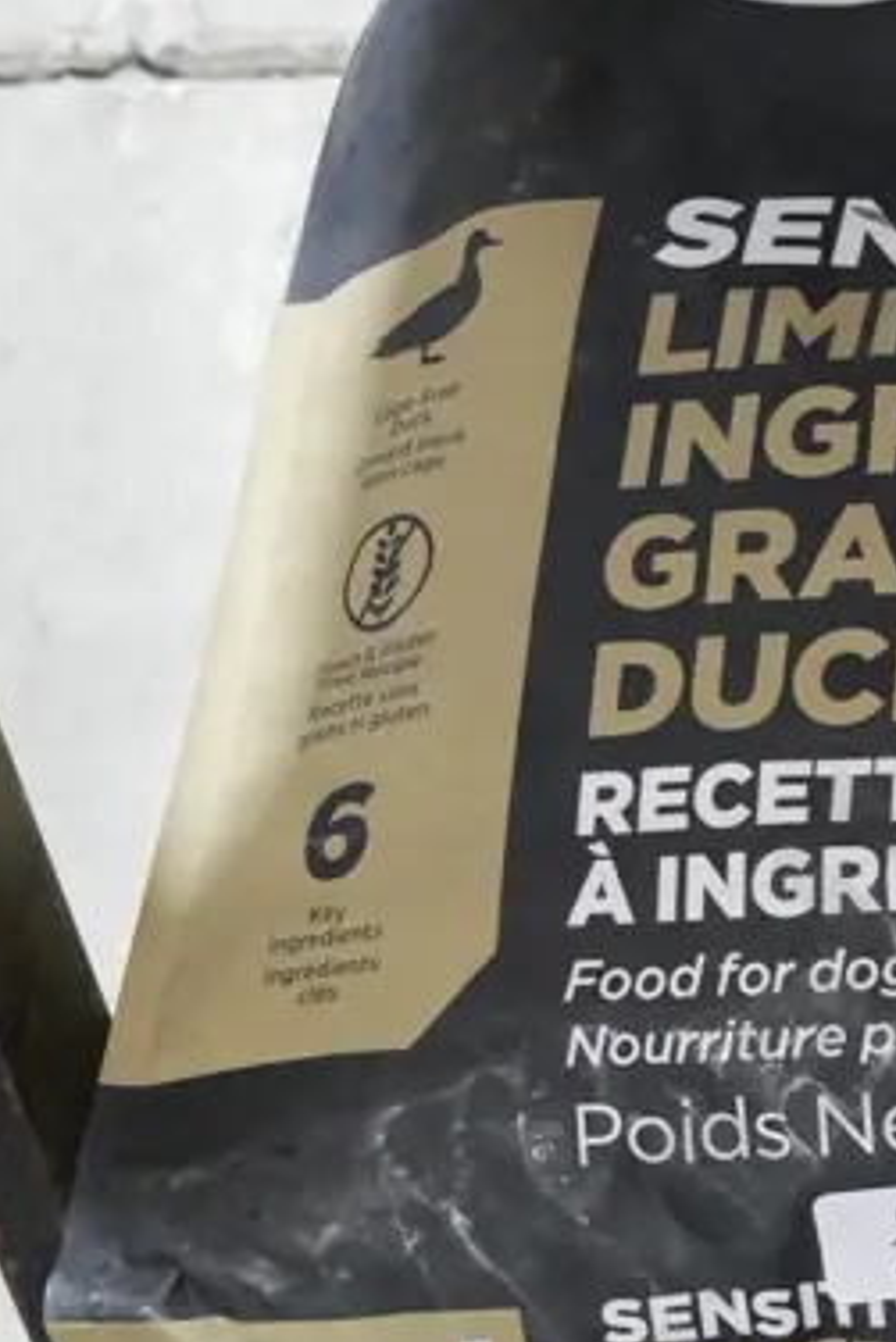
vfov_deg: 17.2
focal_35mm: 119
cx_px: 1246
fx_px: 4438
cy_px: 478
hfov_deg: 11.2
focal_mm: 21
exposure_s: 1/125
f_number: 4.6
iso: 2500
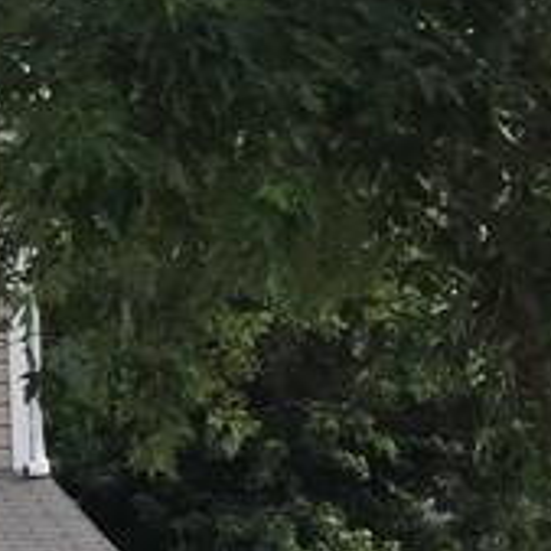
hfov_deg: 9.5
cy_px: 502
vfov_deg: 11.2
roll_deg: -0.6
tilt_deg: +5.9
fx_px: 2791
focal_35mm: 155
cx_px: -936
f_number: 2.2
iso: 32
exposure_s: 1/1163
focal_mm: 4.15
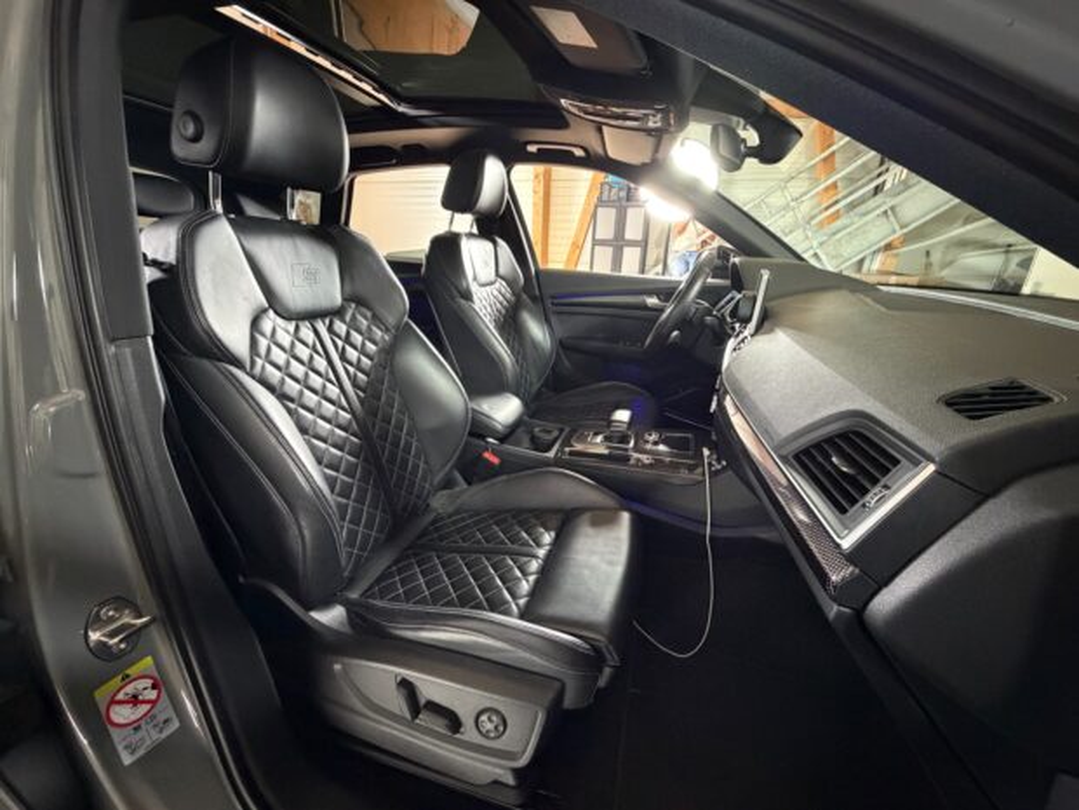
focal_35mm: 14
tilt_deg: -19.3
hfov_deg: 102.1
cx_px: 540
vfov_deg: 85.7
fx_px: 436
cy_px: 405
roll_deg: -2.2
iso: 1000
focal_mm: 2.22
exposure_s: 1/50
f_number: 2.2
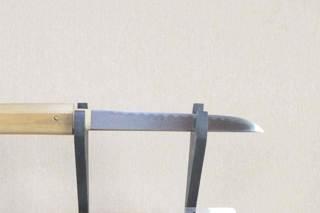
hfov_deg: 33.4
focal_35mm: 60
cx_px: 146
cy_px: 148
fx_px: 533
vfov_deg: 22.5
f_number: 11
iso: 400
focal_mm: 24
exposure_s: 1/1.6
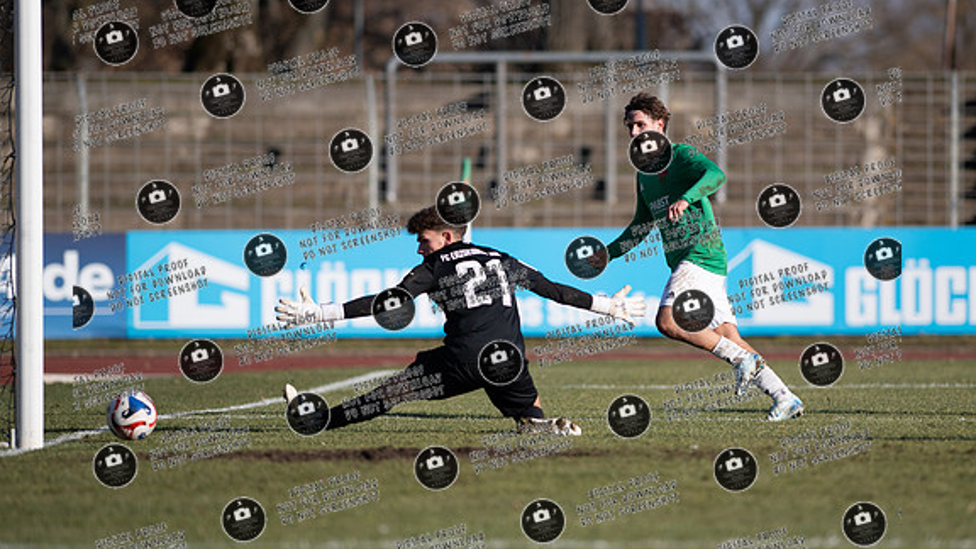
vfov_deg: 3.2
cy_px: 247
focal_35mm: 380
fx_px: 9834
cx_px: 579
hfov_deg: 5.7
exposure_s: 1/1600
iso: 64
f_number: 2.8
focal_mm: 300
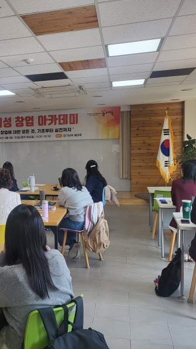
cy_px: 174
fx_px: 351
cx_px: 9
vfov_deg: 52.8
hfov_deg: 29.5
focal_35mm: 38
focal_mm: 4.25
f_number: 1.8
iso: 50
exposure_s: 1/120
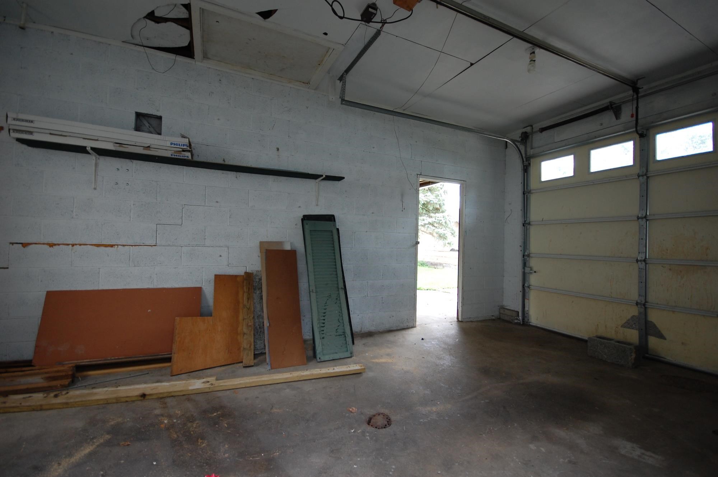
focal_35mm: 15
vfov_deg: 77.2
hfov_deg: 100.4
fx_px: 299
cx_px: 359
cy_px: 238
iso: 400
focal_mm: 10
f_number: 5
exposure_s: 1/100
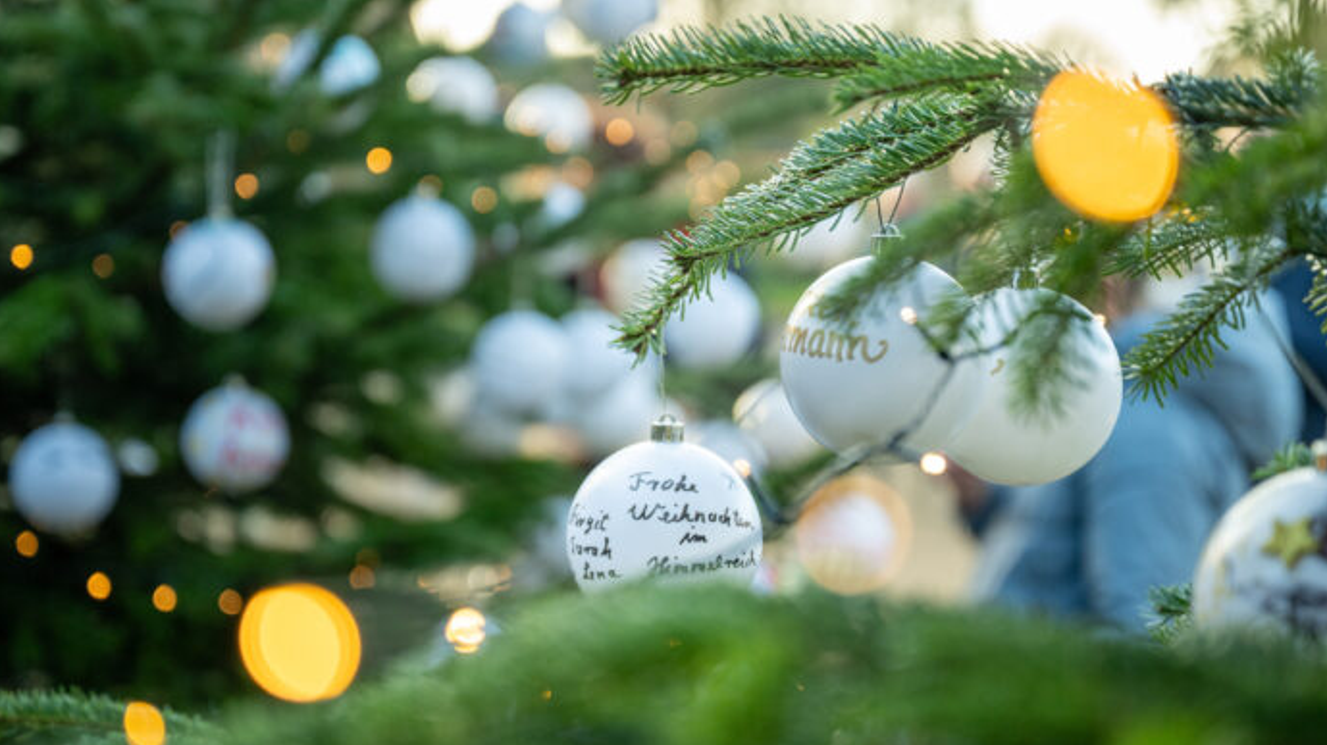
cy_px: 409
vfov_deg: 14.9
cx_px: 677
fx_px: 2849
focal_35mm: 81
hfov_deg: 26.2
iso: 800
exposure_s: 1/800
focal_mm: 70
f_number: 2.8
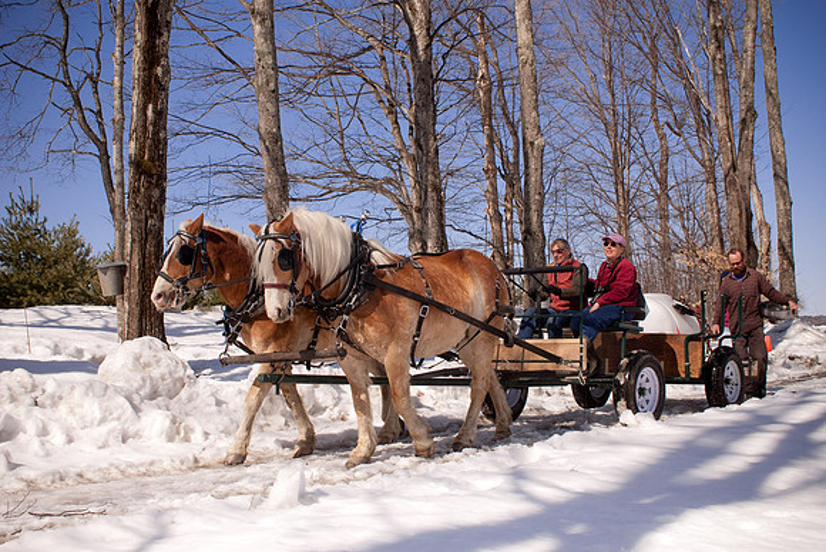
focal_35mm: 42
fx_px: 965
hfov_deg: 46.4
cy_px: 276
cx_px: 413
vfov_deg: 32.0
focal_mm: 28
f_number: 10
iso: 100
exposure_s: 1/160
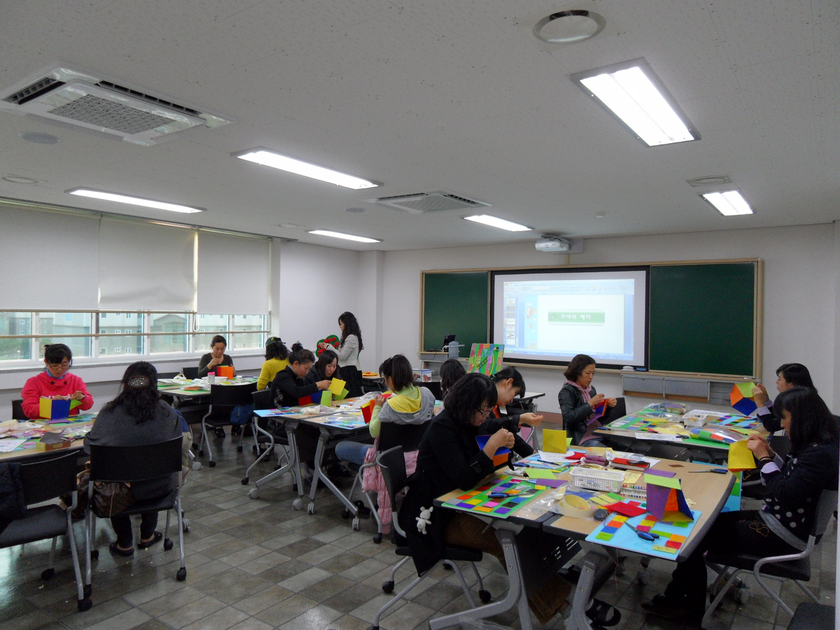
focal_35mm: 24
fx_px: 582
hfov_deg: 71.6
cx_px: 420
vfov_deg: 56.8
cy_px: 315
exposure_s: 1/45
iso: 120
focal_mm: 4.3
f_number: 2.8
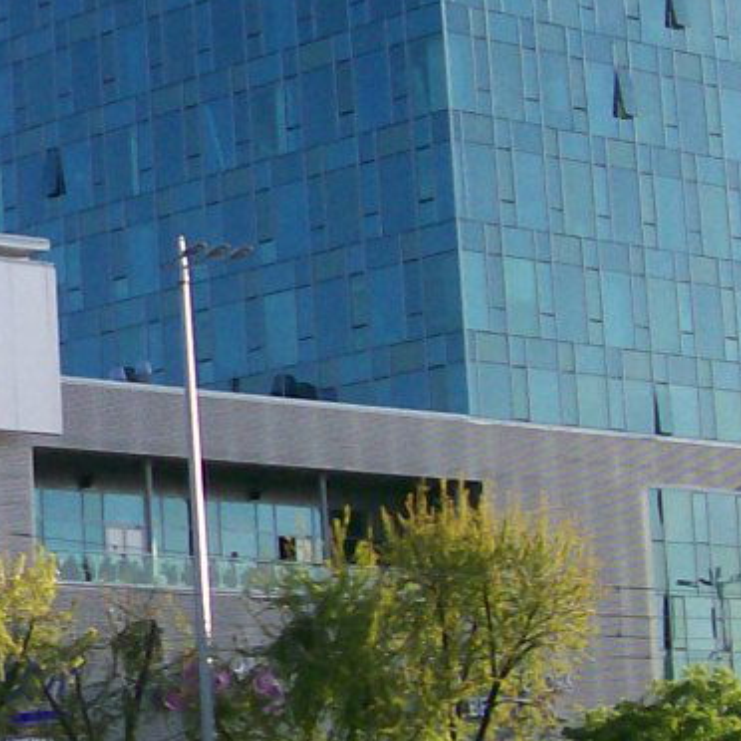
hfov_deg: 12.2
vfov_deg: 12.7
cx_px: -343
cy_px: 408
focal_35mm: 137
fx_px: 3318
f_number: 2.7
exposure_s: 1/737
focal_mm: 6
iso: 80
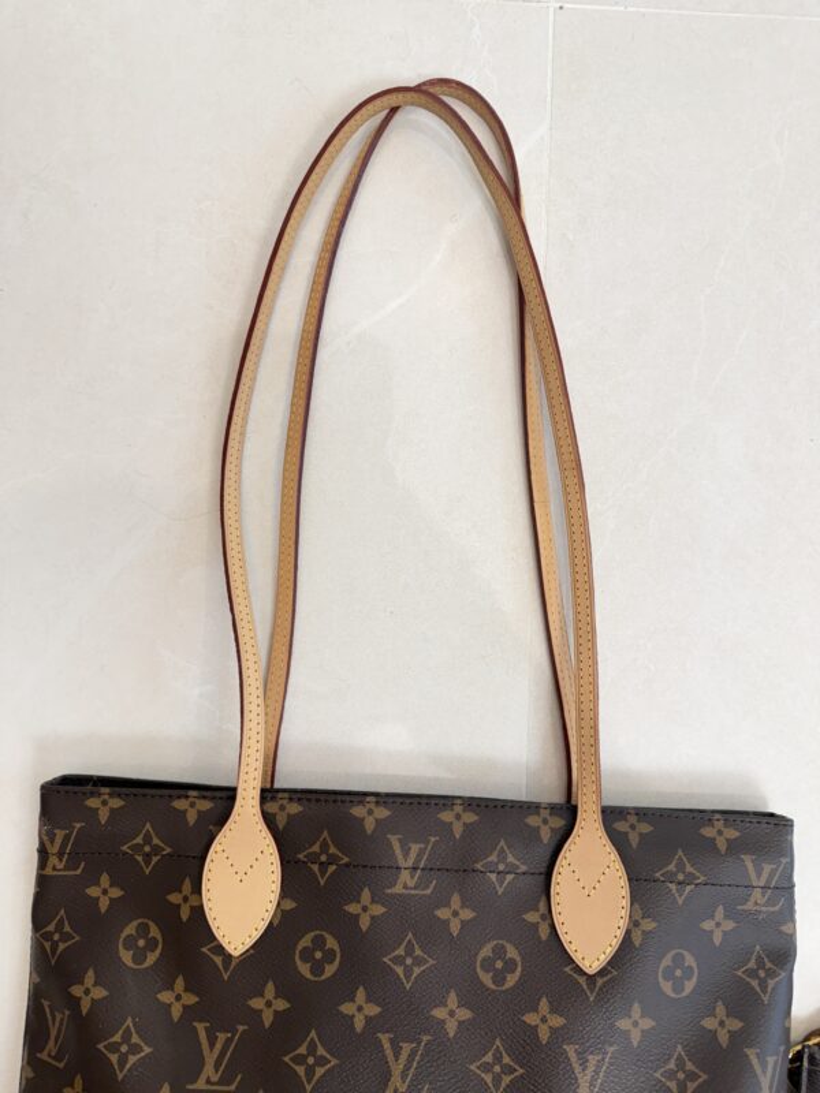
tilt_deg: -89.2
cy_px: 546
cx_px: 410
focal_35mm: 24
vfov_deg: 71.6
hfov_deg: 56.8
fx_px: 758
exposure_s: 1/120
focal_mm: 6.76
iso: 160
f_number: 1.78
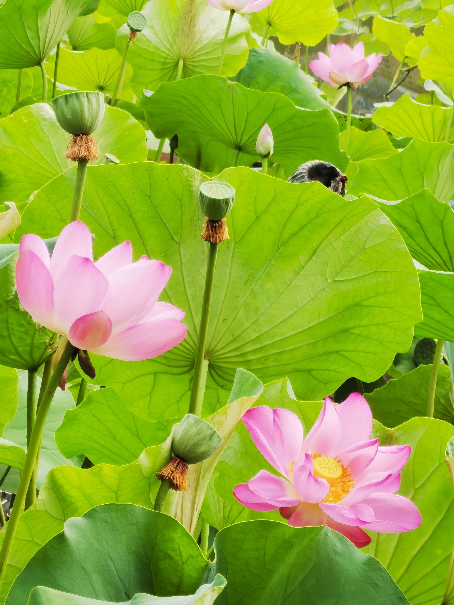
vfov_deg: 10.6
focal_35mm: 186
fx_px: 3253
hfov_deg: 8.0
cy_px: 302
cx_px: 227
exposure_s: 1/100
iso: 50
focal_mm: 7.48
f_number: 2.4
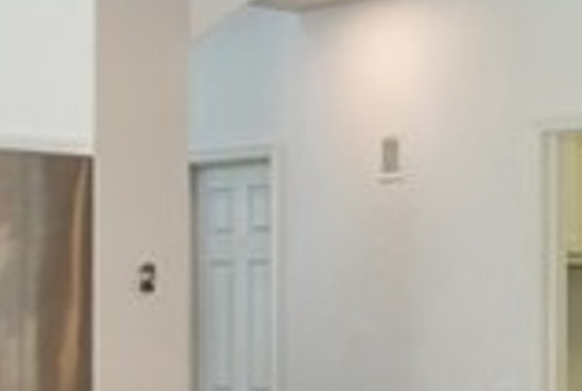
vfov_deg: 12.5
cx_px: 777
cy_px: 271
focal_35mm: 110
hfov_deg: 17.3
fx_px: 1782
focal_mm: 17
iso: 640
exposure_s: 1/125
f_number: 5.6
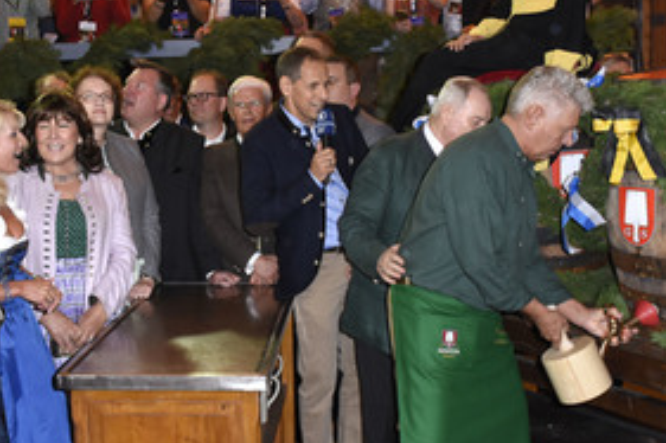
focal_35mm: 53
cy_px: 204
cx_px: 229
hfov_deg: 37.2
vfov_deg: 25.5
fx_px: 980
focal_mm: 22
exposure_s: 1/160
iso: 1000
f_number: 6.3
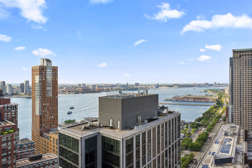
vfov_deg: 41.1
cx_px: 126
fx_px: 224
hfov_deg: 58.7
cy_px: 84
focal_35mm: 32
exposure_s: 1/160
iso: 100
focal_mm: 32
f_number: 8
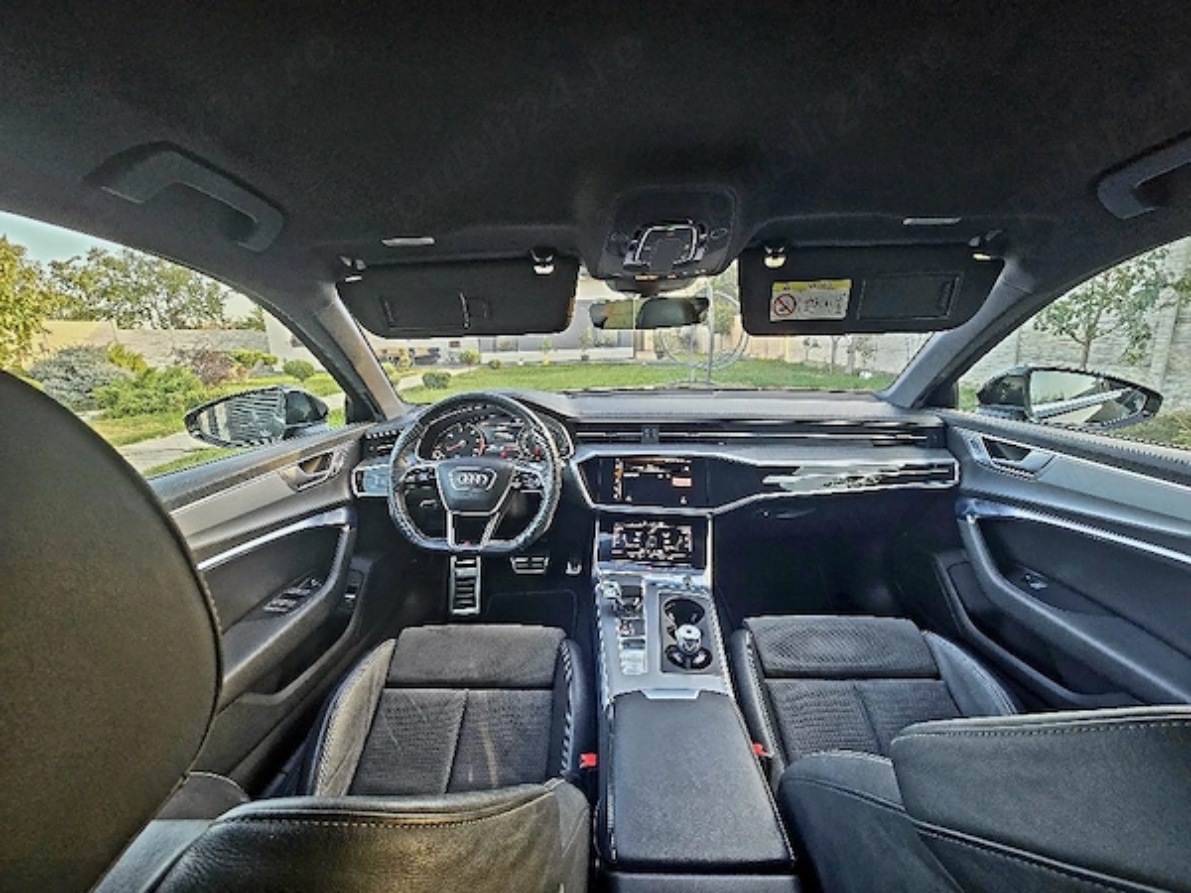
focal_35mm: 13
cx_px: 596
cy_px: 446
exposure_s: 1/50.3
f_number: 2.2
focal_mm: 2.2
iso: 200
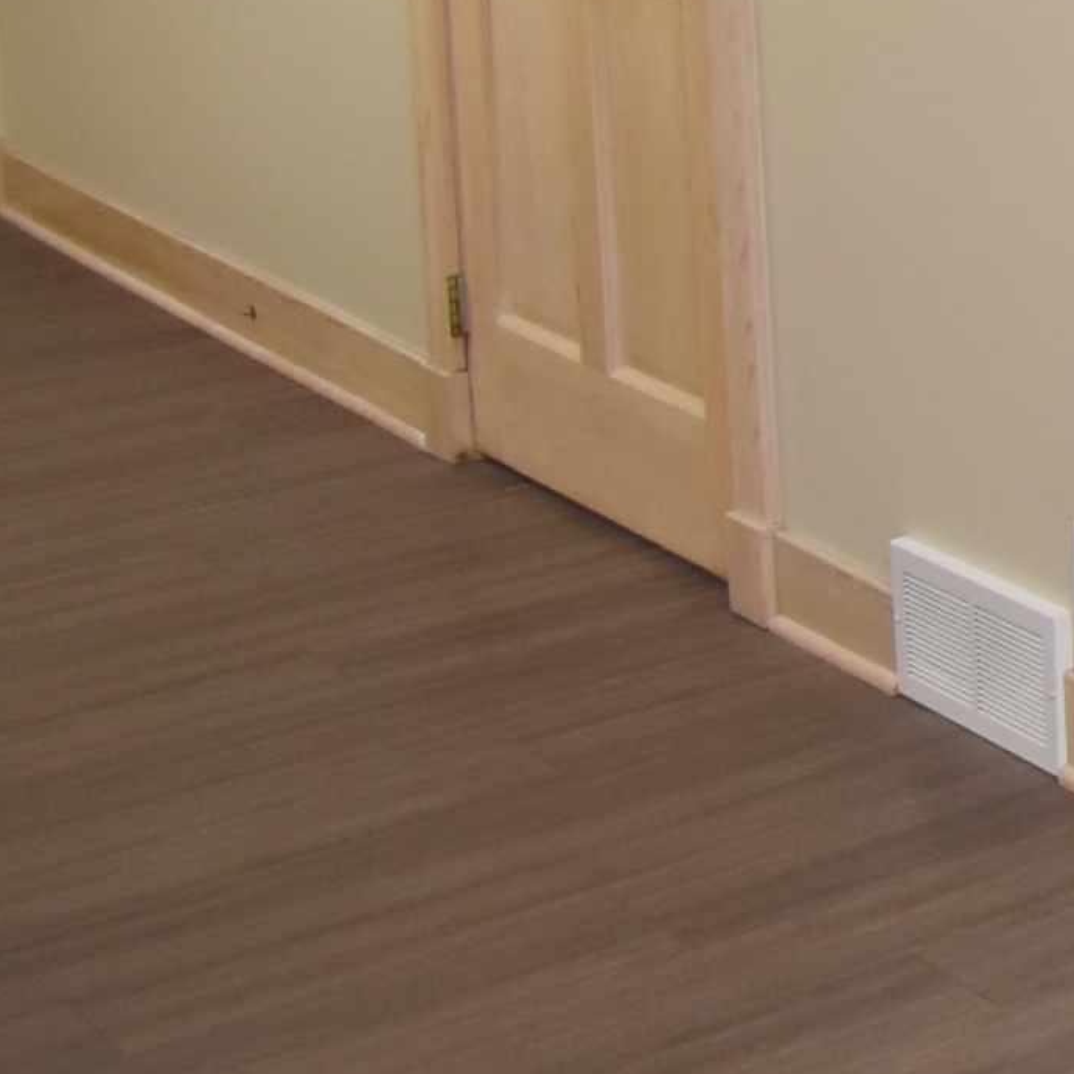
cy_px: -176
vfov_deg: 19.8
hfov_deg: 13.9
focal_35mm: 83
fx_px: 2913
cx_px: 2644
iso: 800
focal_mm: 10
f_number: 4.5
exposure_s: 1/80
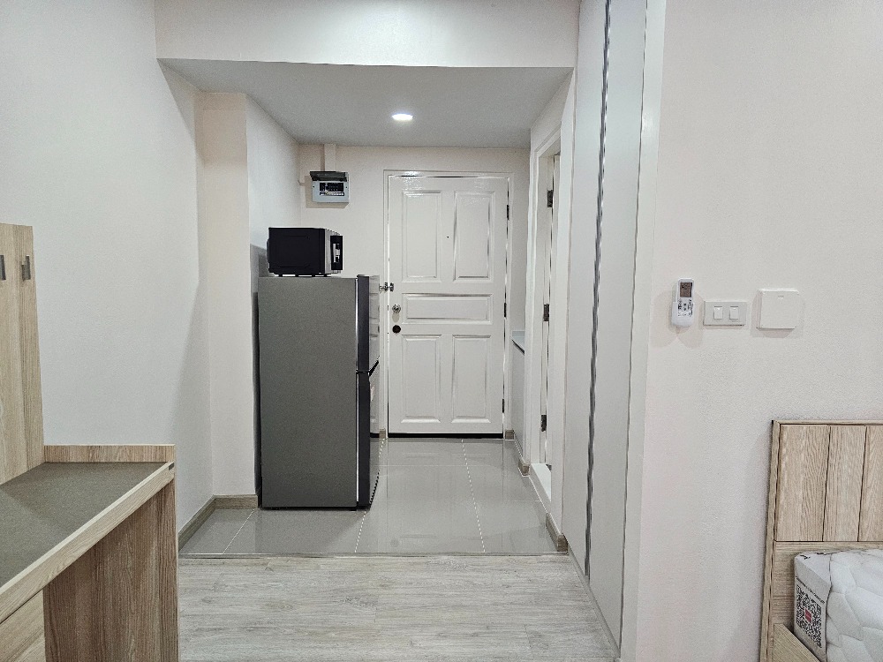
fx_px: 587
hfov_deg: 73.9
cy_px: 331
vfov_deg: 58.9
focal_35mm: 23
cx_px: 442
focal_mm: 6.3
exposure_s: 1/200
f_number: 1.7
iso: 400
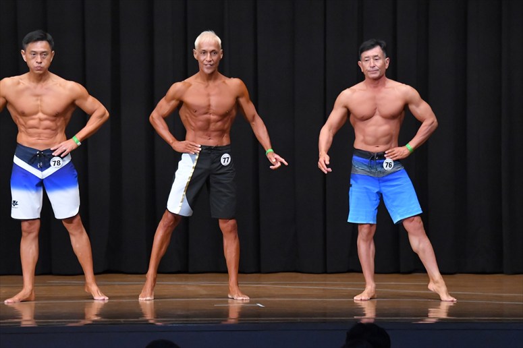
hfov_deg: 10.2
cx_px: 262
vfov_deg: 6.8
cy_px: 174
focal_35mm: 202
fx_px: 2933
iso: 8000
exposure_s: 1/400
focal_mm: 135
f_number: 5.6
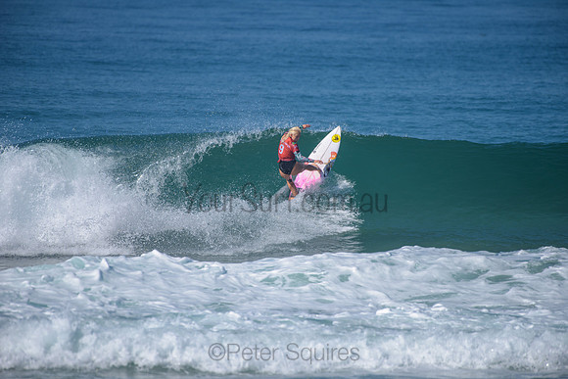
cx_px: 284
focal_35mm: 500
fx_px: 7890
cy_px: 190
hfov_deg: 4.1
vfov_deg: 2.8
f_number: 5.6
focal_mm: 500
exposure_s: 1/2000
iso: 140
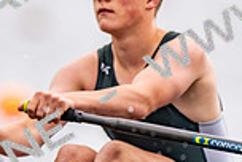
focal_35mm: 2286
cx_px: 27
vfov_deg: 0.6
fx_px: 15397
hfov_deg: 0.9
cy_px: 106
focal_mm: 600
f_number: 4
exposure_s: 1/2500
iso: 320
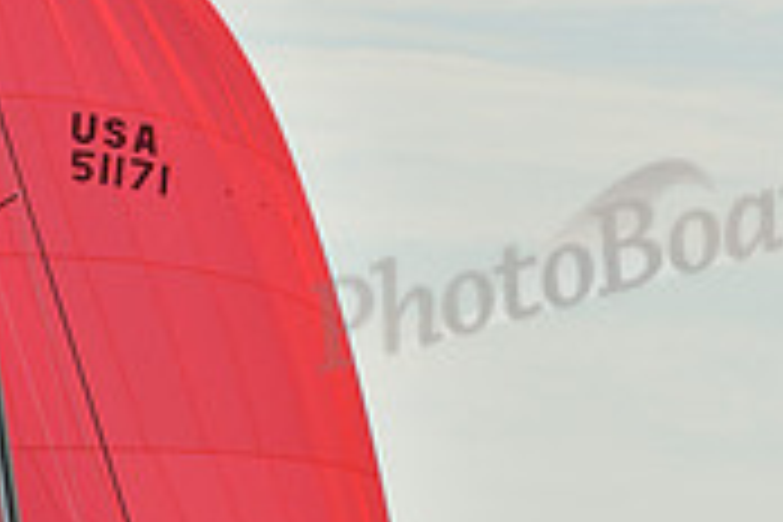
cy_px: 554
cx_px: 79
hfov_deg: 3.1
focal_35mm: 668
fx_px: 14528
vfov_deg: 2.1
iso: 320
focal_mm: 200
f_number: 13
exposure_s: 1/640
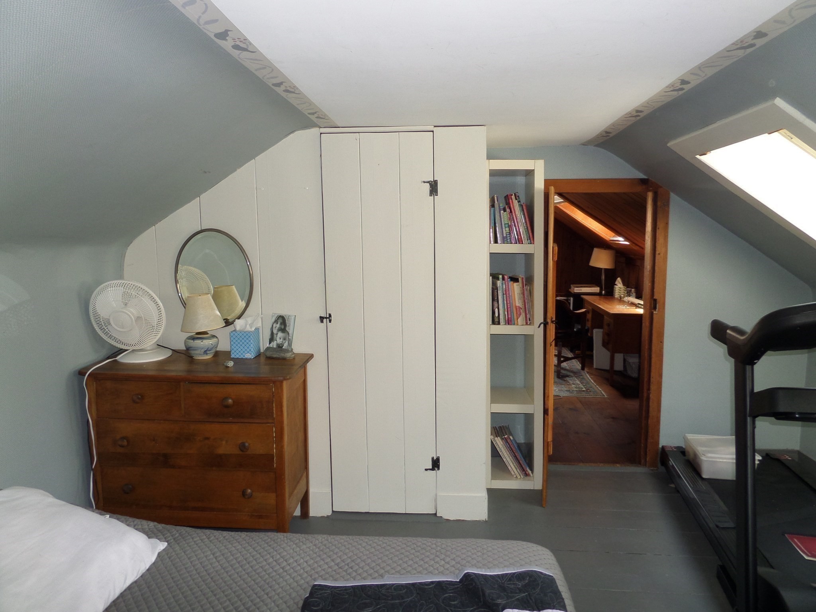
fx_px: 566
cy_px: 306
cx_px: 408
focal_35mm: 24
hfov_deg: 71.6
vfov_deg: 56.8
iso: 120
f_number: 3.2
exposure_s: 1/30
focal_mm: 4
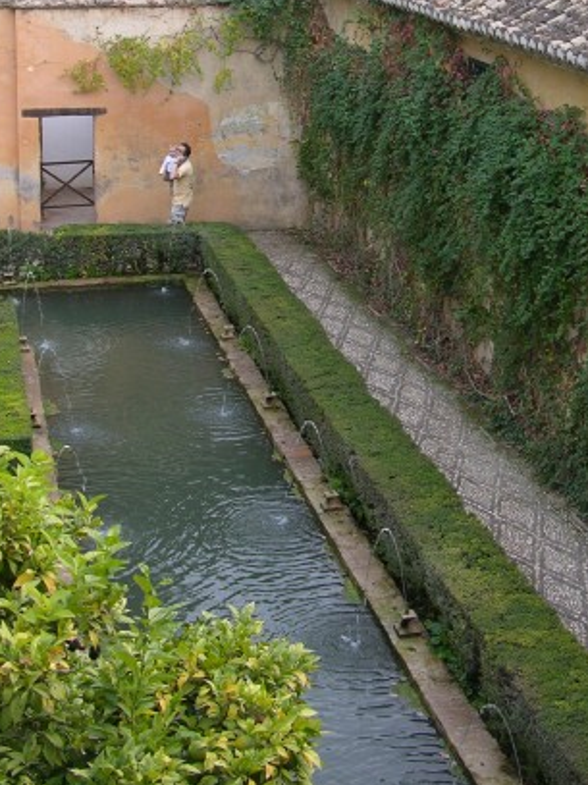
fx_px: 1496
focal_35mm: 66
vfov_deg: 28.9
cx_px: 401
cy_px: 179
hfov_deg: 22.1
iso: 50
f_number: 3.2
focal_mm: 8.9
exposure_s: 1/49.8
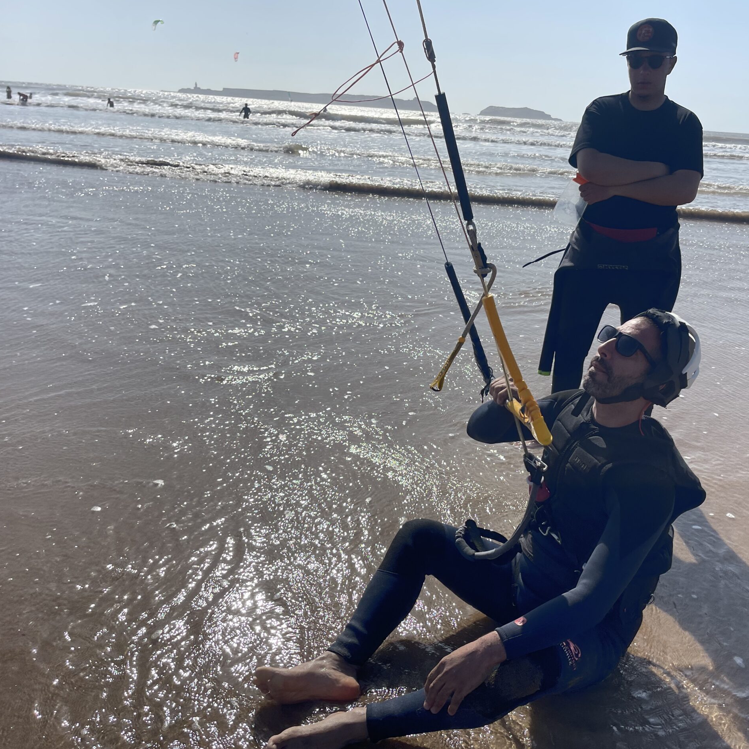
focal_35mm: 30
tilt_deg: -18.0
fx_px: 734
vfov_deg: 54.0
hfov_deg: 53.7
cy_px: 376
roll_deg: -5.7
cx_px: 450
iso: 32
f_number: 1.6
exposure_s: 1/7937
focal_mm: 5.1
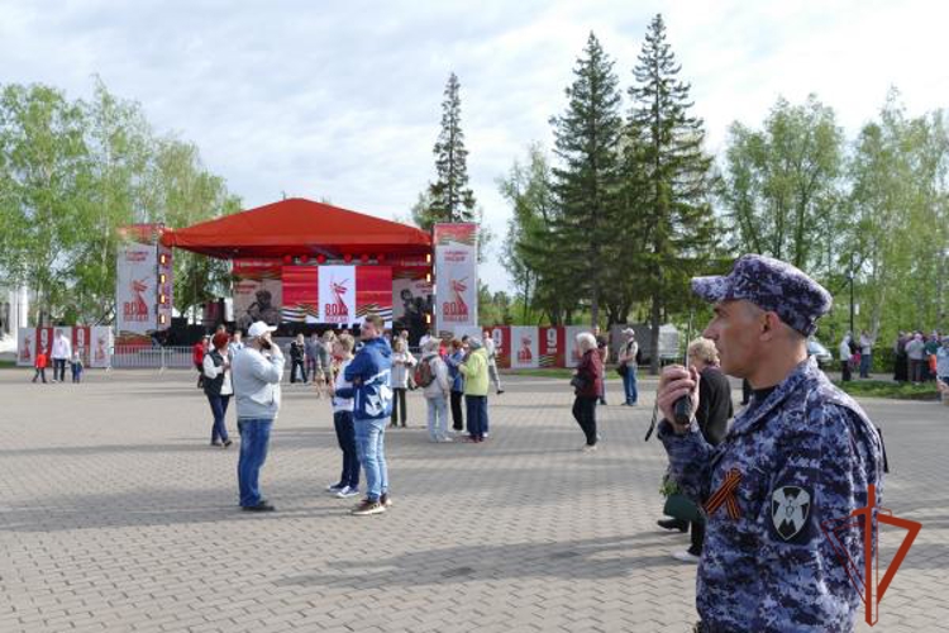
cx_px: 474
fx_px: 791
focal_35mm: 30
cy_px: 316
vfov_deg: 43.6
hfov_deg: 61.9
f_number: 3
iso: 125
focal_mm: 10.85
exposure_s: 1/1300
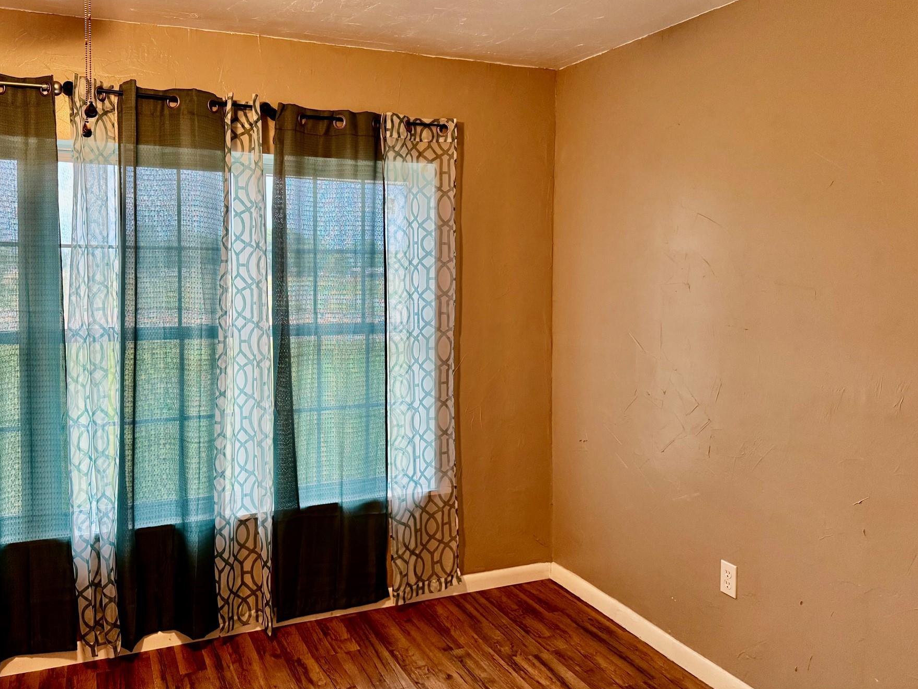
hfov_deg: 63.1
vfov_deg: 49.6
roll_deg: +0.2
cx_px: 393
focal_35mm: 28
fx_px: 743
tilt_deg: -2.4
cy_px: 289
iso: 250
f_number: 1.78
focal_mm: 6.76
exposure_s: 1/60
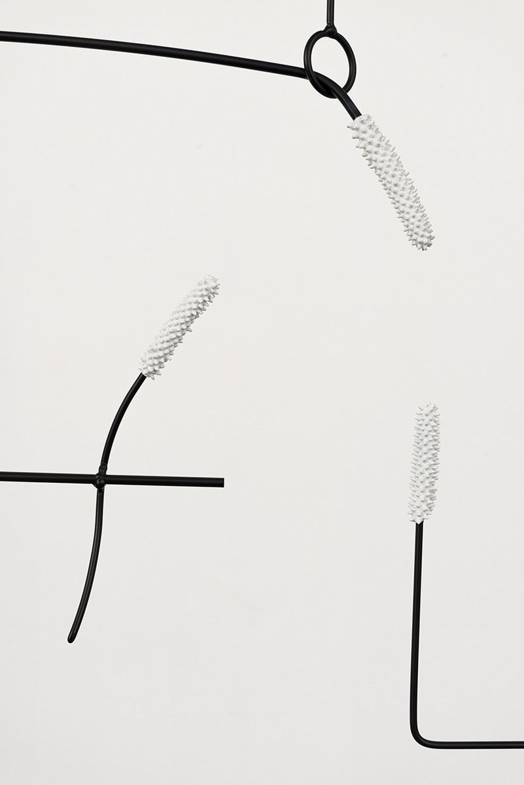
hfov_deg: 29.3
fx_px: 1003
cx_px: 262
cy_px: 392
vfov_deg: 42.7
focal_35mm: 46
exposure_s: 1/125
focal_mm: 46
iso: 100
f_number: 8
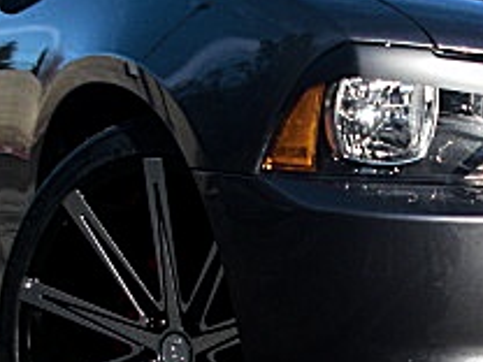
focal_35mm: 111
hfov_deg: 17.3
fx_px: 1549
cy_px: 241
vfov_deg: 13.3
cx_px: 483
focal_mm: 6.3
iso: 50
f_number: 2.8
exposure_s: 1/320
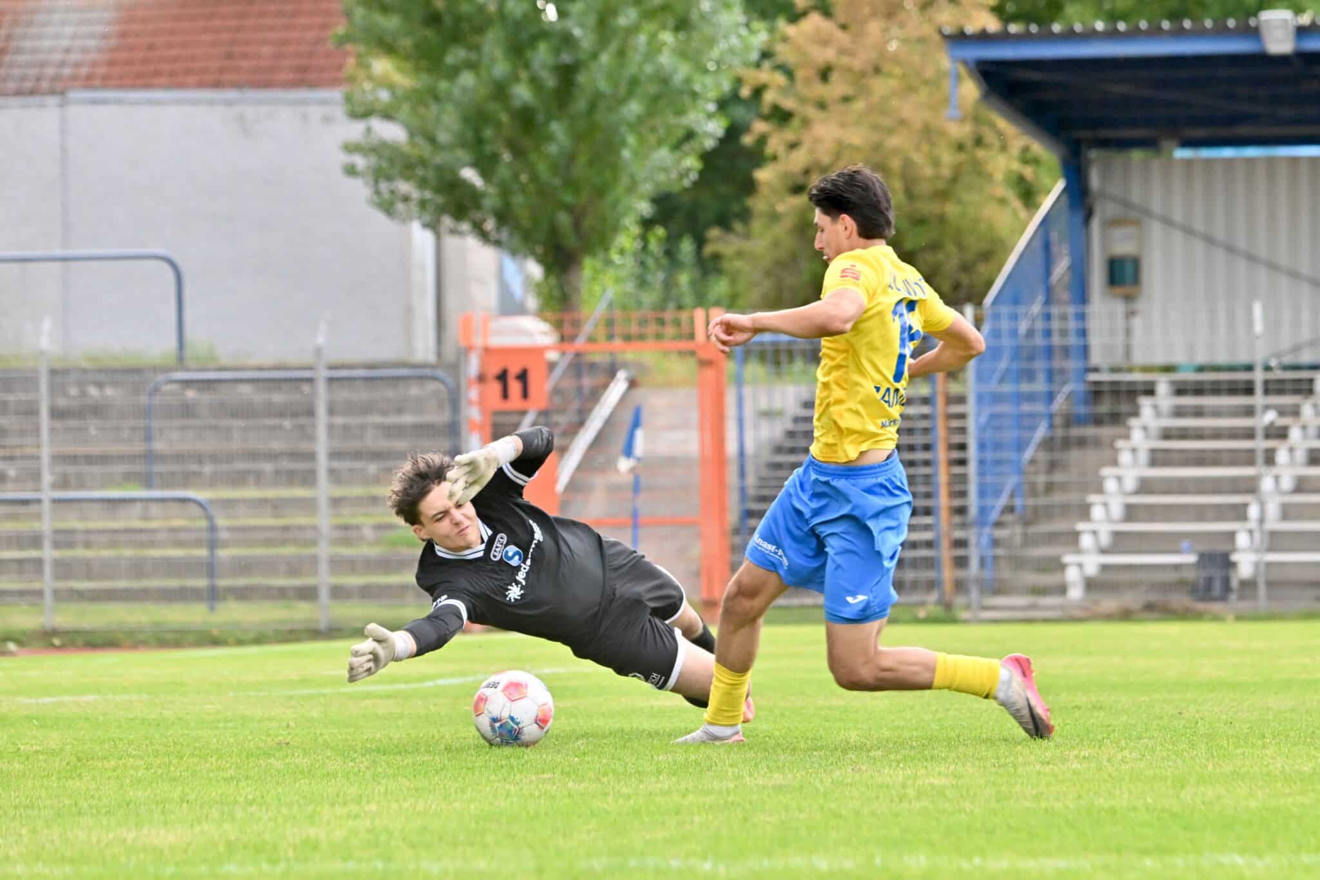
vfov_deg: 6.5
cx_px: 660
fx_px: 7699
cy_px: 440
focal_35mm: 210
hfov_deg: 9.8
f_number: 5.3
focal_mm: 210
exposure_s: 1/1600
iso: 2000
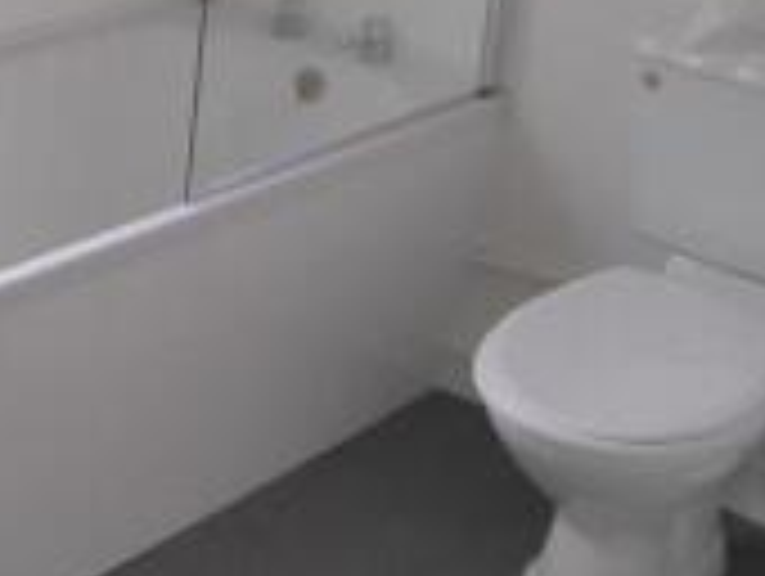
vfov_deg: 16.3
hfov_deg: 20.2
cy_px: -16
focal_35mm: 89
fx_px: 1970
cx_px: -218
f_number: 2.8
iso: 50
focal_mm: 5.4
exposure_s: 1/125
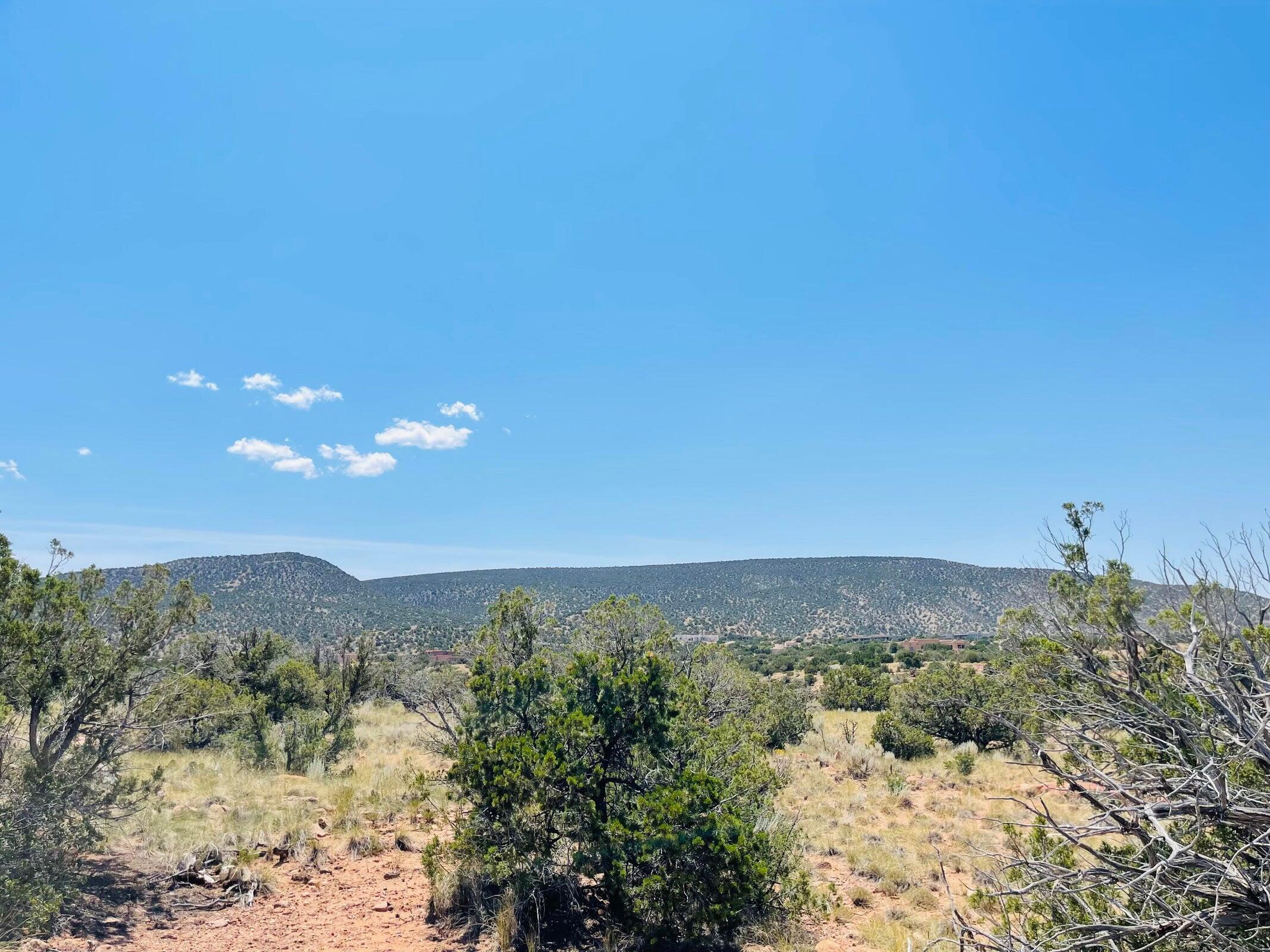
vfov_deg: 54.9
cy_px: 476
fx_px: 917
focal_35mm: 25
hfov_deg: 69.4
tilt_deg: +11.3
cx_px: 635
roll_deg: +1.3
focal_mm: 5.1
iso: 32
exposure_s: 1/6579
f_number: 1.6
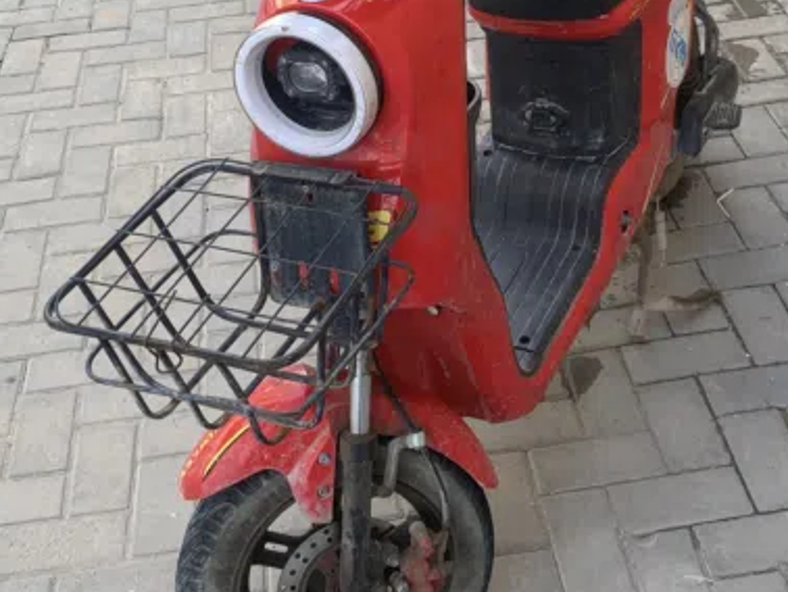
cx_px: 450
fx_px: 1002
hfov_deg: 42.8
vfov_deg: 32.3
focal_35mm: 44
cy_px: 144
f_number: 1.8
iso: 25
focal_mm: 4.25
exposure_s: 1/400
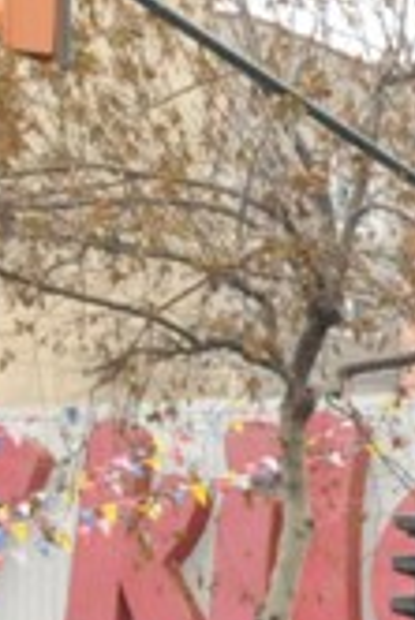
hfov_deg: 5.5
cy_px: 1229
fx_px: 3830
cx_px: 1619
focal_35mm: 222
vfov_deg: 8.8
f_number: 11
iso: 3200
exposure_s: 1/250
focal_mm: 24
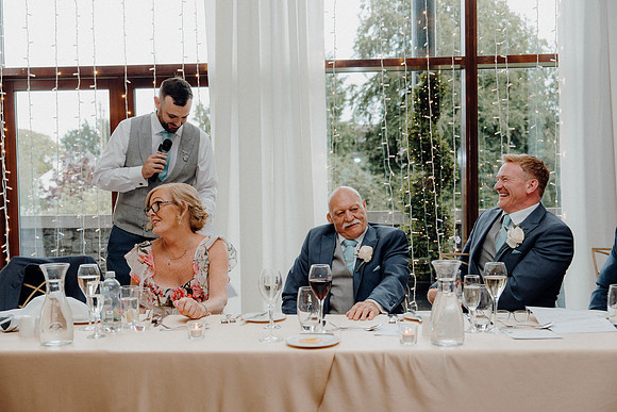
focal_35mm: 43
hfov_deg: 45.4
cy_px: 206
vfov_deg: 31.2
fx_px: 737
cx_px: 308
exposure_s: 1/160
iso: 640
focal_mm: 43
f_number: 3.5
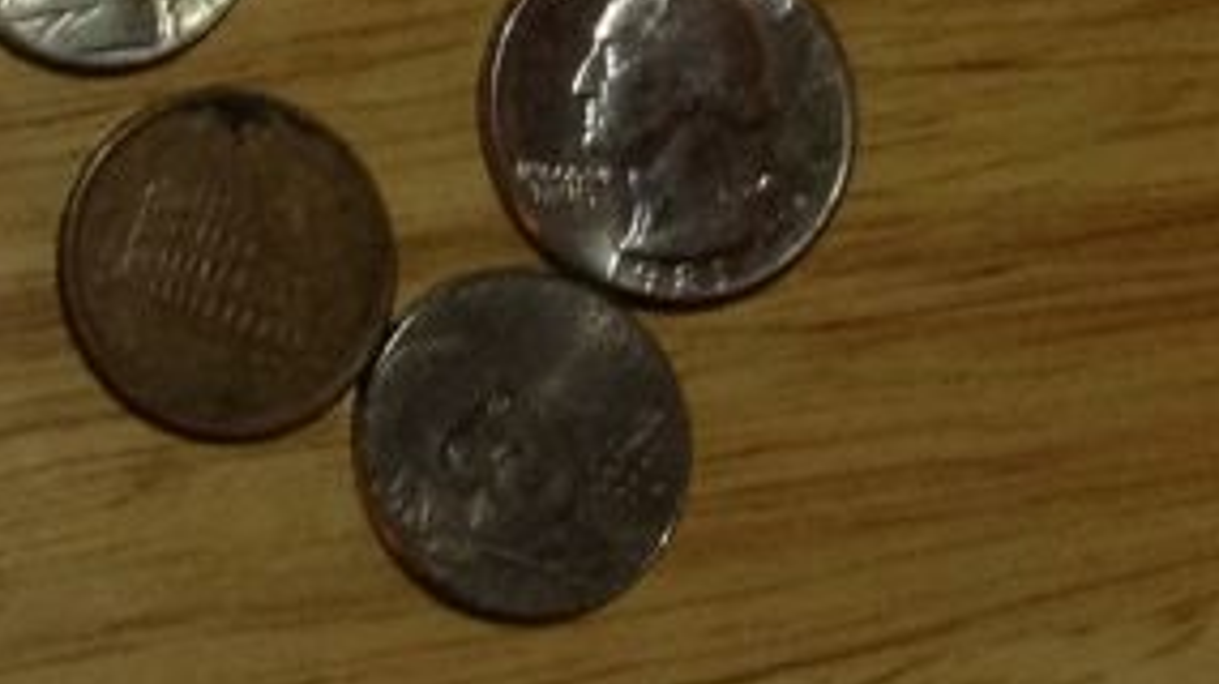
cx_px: -402
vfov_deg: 9.3
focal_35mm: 126
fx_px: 4071
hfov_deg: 16.1
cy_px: -344
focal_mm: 3.3
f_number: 2.4
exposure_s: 1/24
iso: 80
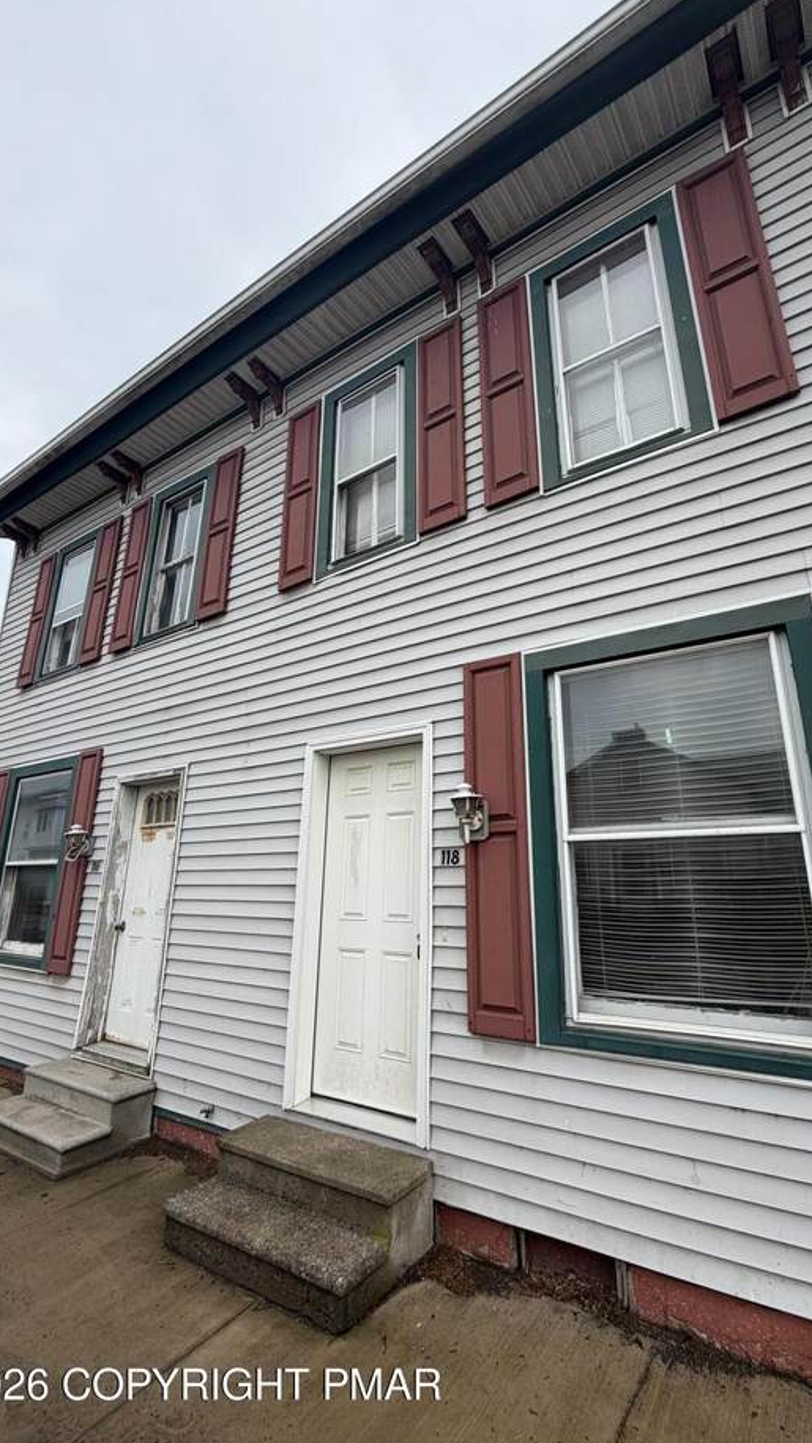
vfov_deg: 99.3
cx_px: 487
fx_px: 612
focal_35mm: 16
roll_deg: +0.0
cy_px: 697
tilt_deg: +16.7
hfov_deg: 66.5
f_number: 2.2
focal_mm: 2.22
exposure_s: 1/770
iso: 40
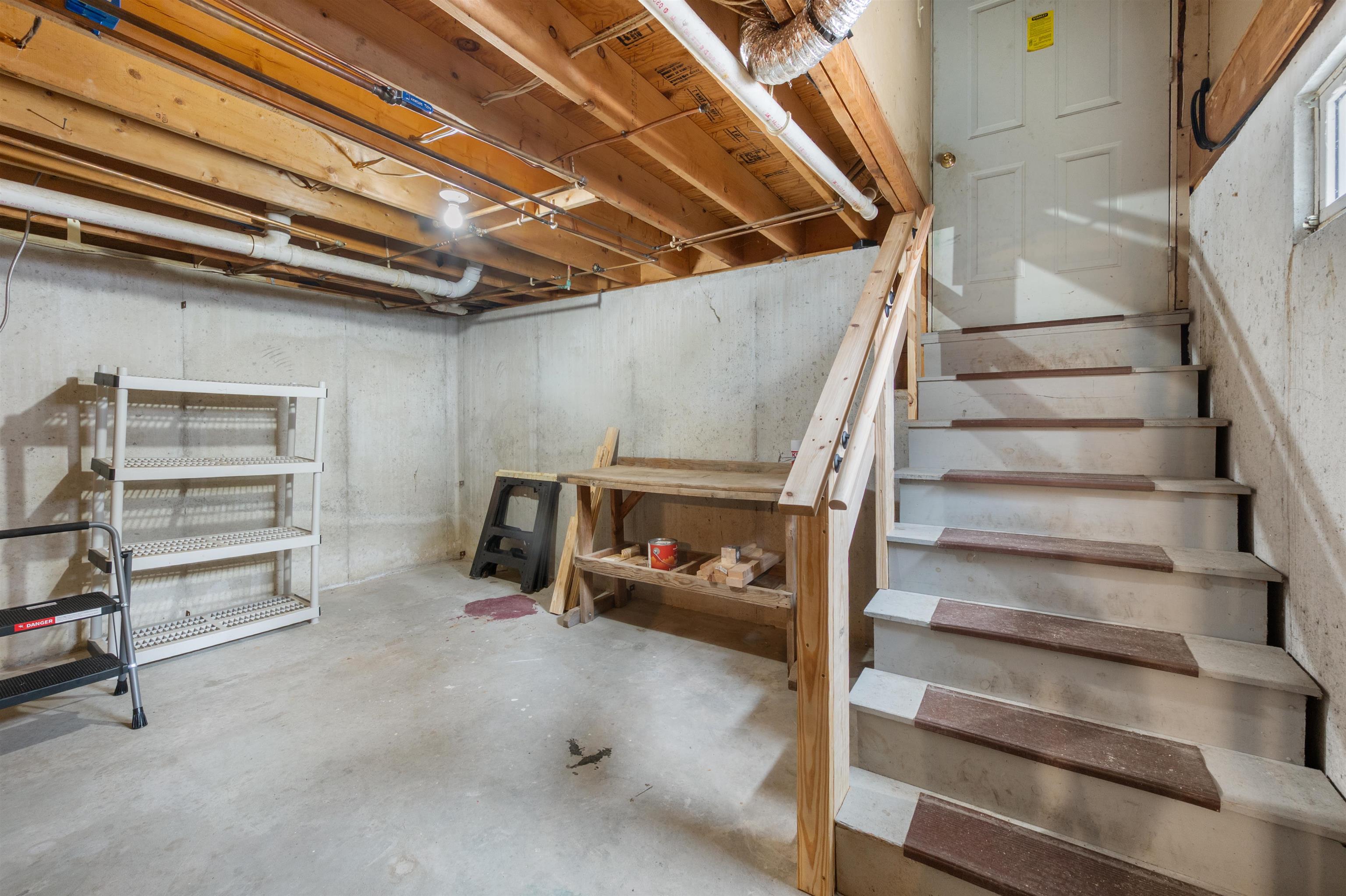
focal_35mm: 14
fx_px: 523
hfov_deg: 104.3
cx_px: 673
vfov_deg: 81.2
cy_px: 448
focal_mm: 14
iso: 640
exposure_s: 2
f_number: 10
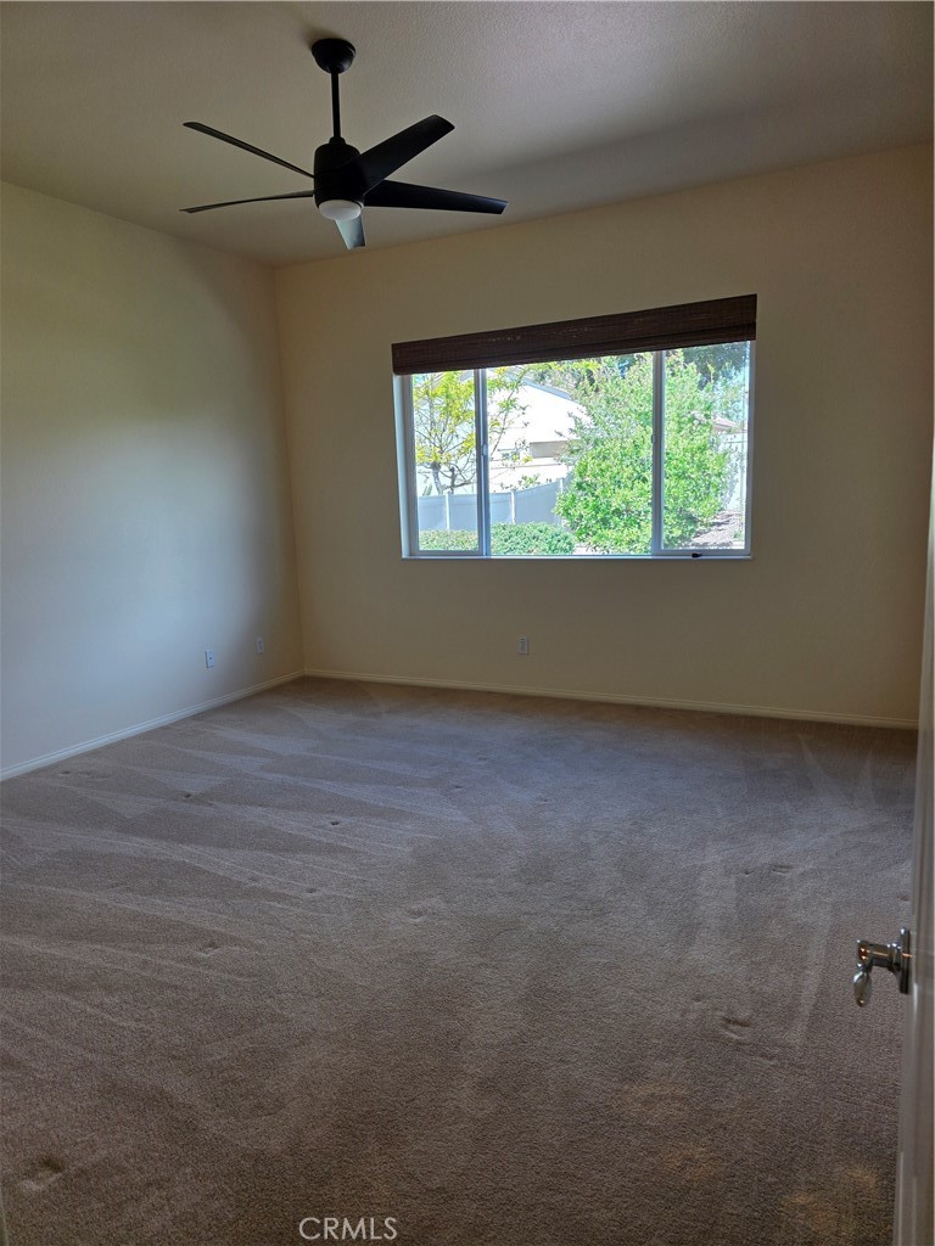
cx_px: 468
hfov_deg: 58.9
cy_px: 623
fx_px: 828
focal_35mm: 23
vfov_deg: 73.9
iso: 32
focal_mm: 6.3
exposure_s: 1/120
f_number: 1.7
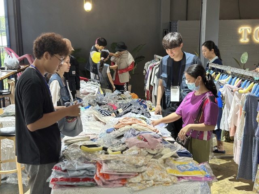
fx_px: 359
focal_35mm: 48
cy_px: 97
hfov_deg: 39.7
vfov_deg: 30.3
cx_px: 130
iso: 250
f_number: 1.78
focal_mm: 6.86
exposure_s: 1/50
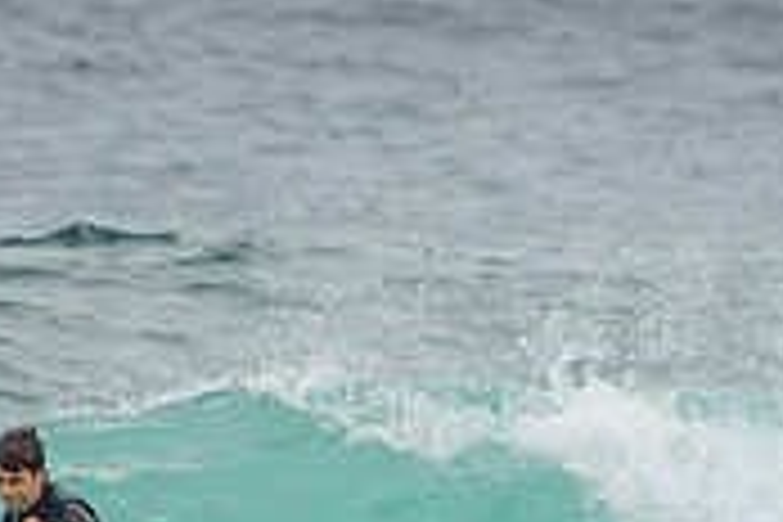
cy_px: 758
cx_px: 320
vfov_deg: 0.7
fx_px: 42322
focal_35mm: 1946
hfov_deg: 1.1
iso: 250
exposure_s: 1/1600
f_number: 5.6
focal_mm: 390
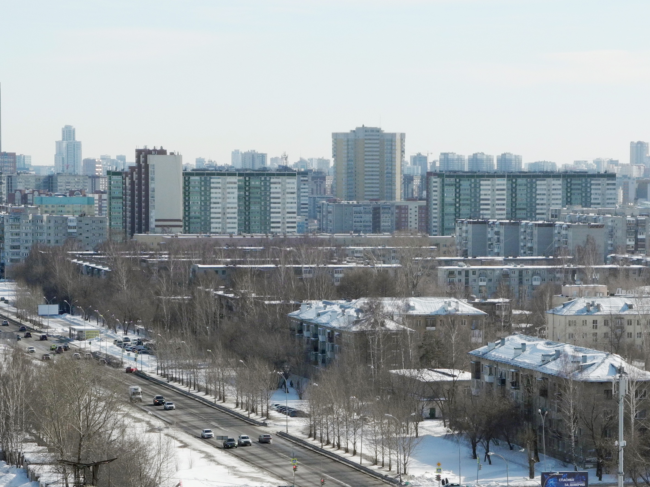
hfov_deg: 12.3
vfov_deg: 9.2
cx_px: 359
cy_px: 333
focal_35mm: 161
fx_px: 3023
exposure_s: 1/683
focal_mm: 22.5
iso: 100
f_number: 5.6
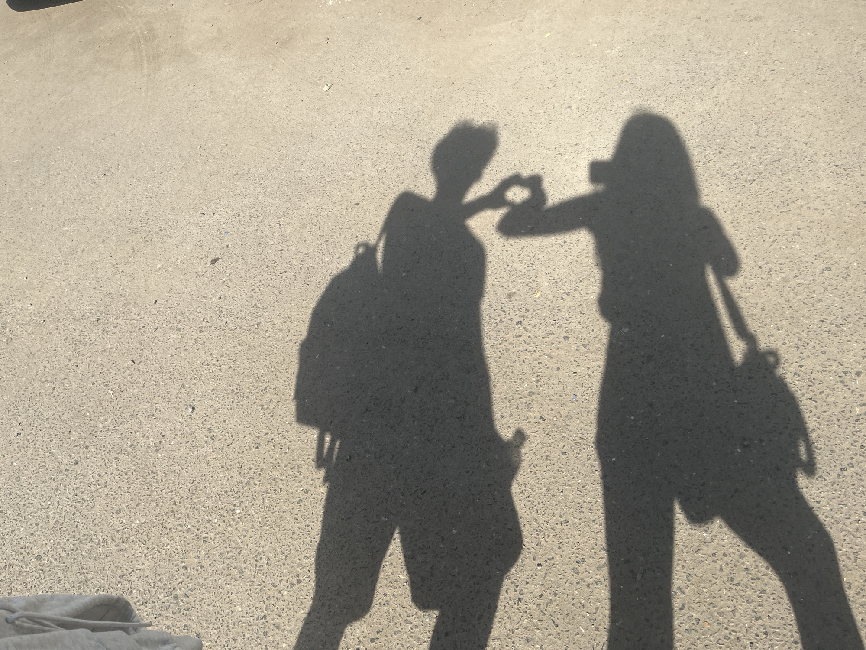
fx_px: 650
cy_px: 325
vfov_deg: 53.1
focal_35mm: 26
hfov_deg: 67.3
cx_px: 433
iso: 50
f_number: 1.6
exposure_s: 1/2755
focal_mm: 5.1
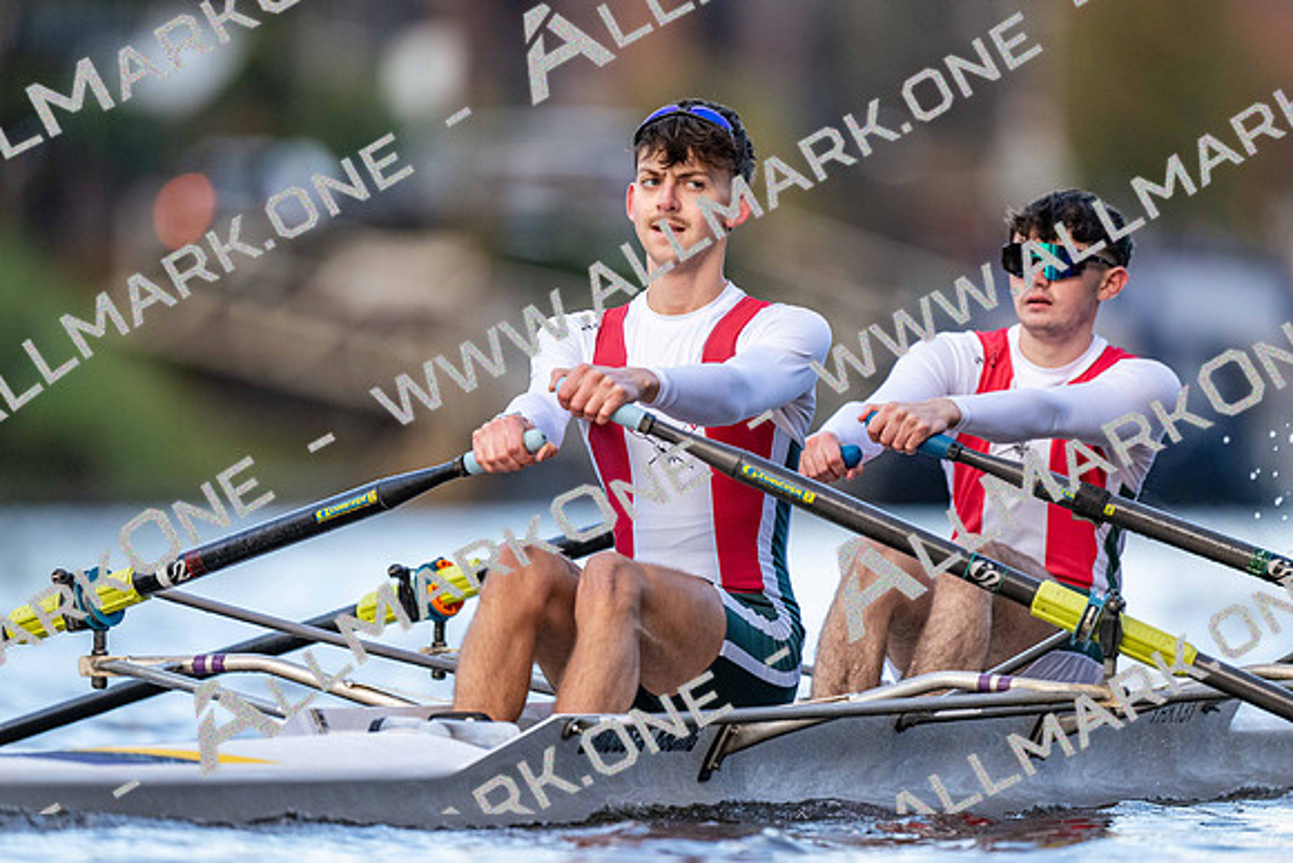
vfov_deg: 2.3
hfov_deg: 3.4
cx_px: 646
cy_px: 432
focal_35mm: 600
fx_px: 21554
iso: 2000
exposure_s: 1/2500
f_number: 4
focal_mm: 600
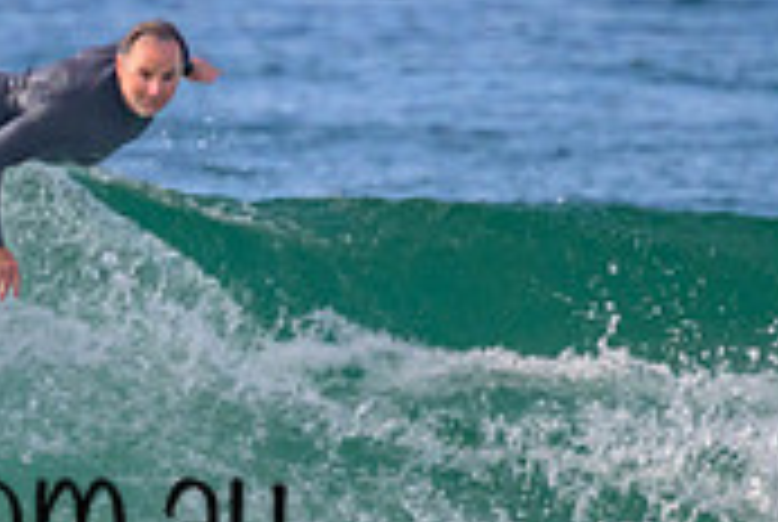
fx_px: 65182
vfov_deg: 0.5
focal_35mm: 3011
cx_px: -26
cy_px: 436
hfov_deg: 0.7
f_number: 11
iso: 1400
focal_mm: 800
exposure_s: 1/2000
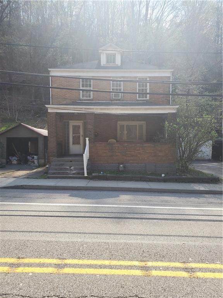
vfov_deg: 67.3
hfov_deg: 53.1
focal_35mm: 26
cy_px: 149
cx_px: 112
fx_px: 223
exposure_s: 1/923
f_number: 2.4
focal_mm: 4.3
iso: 50
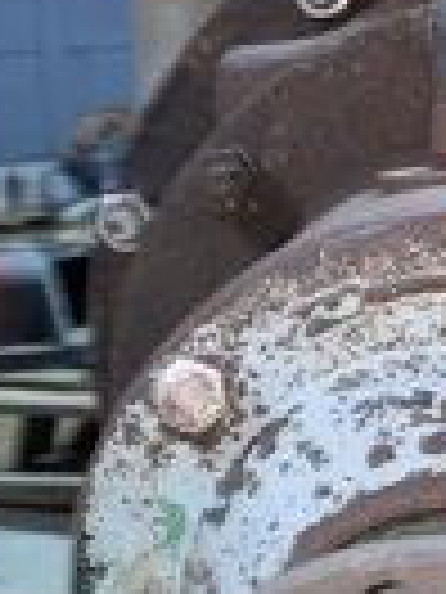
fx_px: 1357
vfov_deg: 23.5
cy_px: 616
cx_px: 176
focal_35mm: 79
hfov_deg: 18.6
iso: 50
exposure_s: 1/15
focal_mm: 4.25
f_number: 1.8
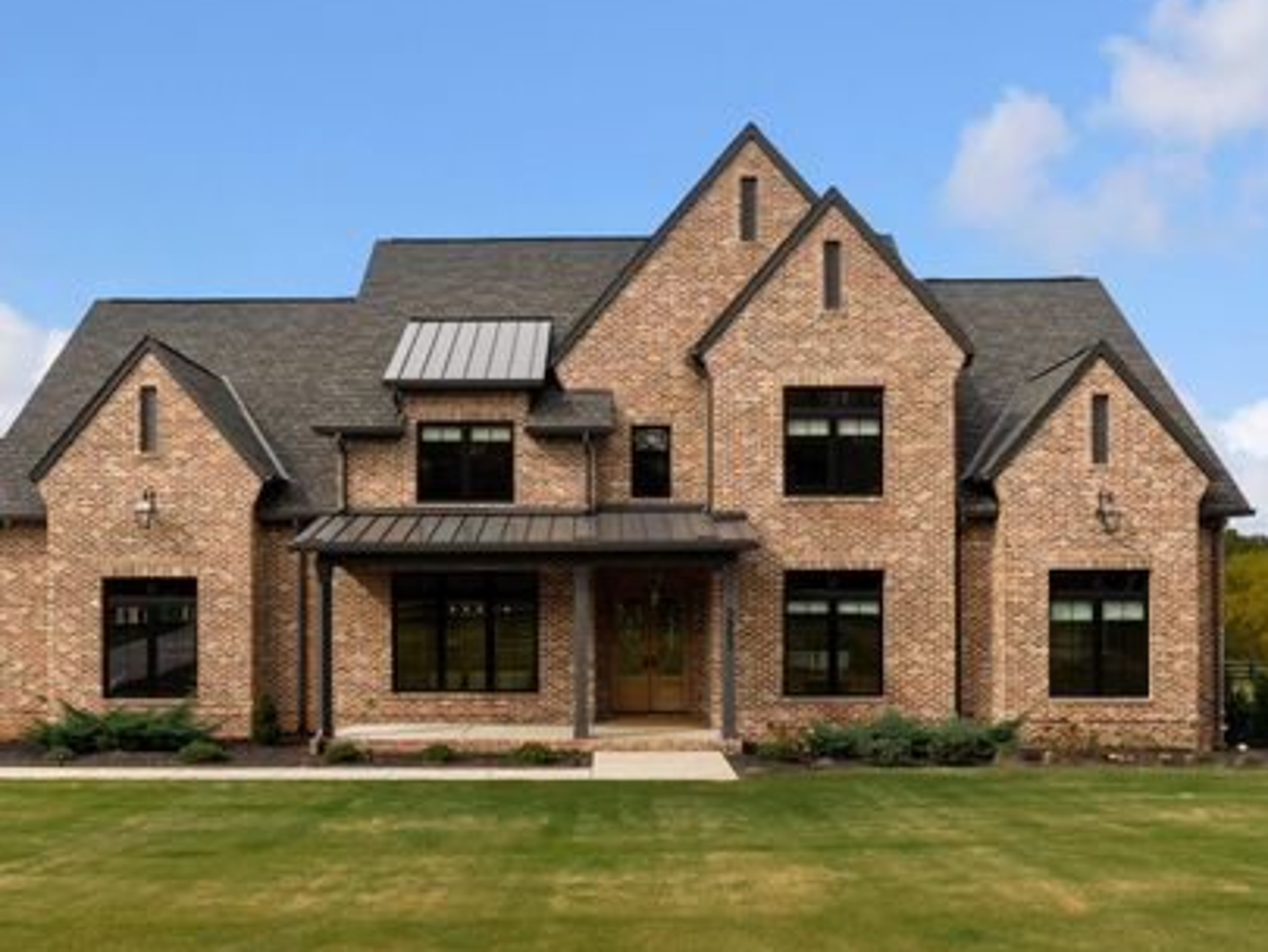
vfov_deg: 68.7
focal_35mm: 19
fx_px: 696
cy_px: 499
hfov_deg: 83.9
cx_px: 529
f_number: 9
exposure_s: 1/100
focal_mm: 16
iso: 100
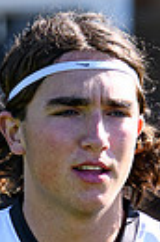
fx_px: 8793
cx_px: 56
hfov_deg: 1.0
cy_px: 386
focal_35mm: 1312
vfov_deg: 1.6
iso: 200
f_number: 2.8
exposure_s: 1/2500
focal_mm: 135
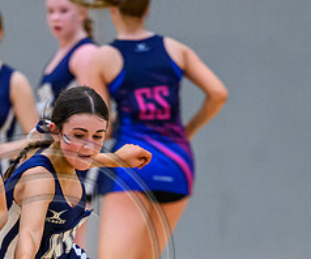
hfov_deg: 2.8
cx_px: 57
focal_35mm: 687
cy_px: 336
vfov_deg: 2.3
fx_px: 6423
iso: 6400
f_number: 2.8
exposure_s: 1/1000
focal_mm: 200
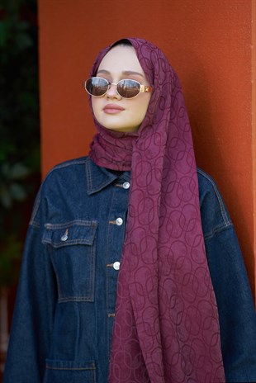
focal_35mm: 190
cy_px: 192
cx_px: 128
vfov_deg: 10.8
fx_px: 2023
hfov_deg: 7.2
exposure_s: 1/200
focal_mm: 190
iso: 200
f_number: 4
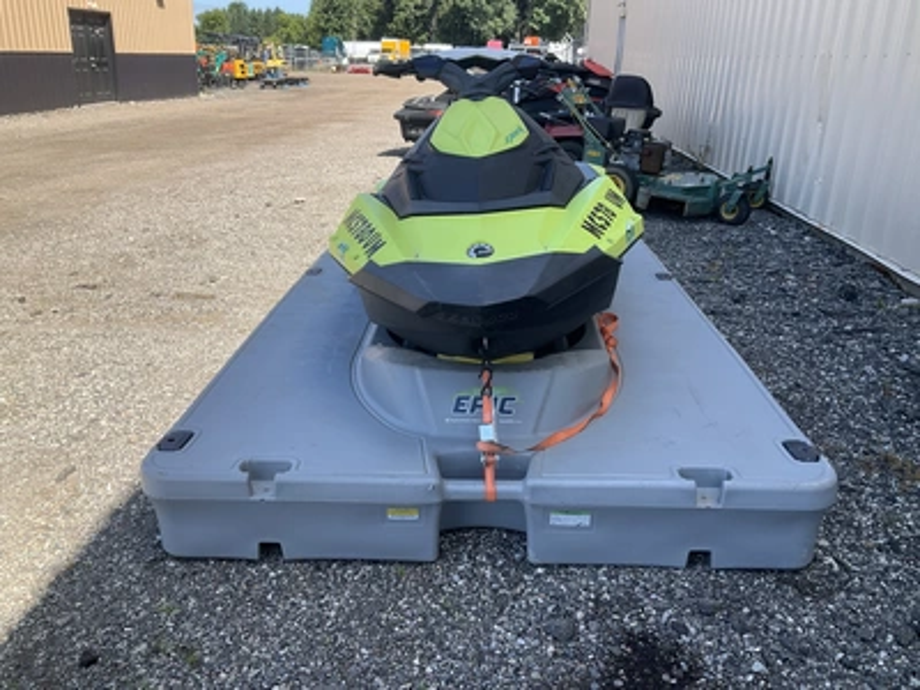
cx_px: 460
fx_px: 771
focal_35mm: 29
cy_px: 345
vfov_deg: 48.2
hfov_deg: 61.7
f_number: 1.8
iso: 25
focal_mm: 3
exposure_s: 1/781
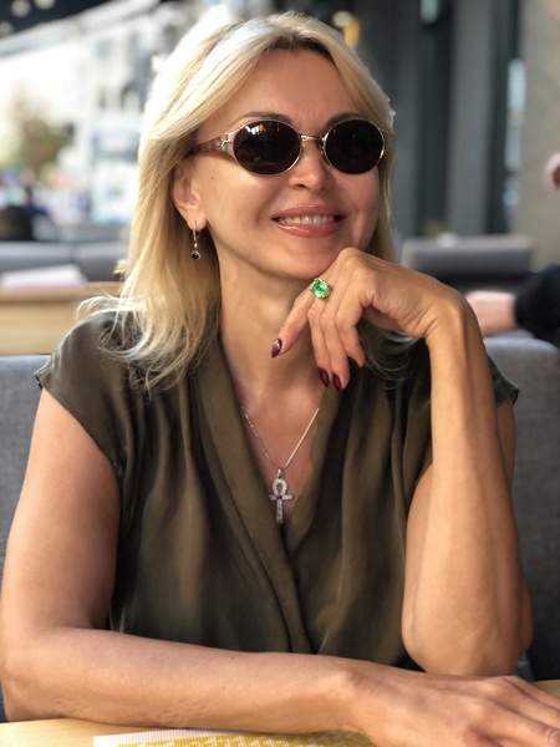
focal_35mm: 57
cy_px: 374
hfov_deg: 25.7
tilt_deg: -7.1
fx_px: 1229
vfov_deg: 33.8
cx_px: 280
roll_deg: -0.8
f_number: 2.8
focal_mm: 6.6
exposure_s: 1/50
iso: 250
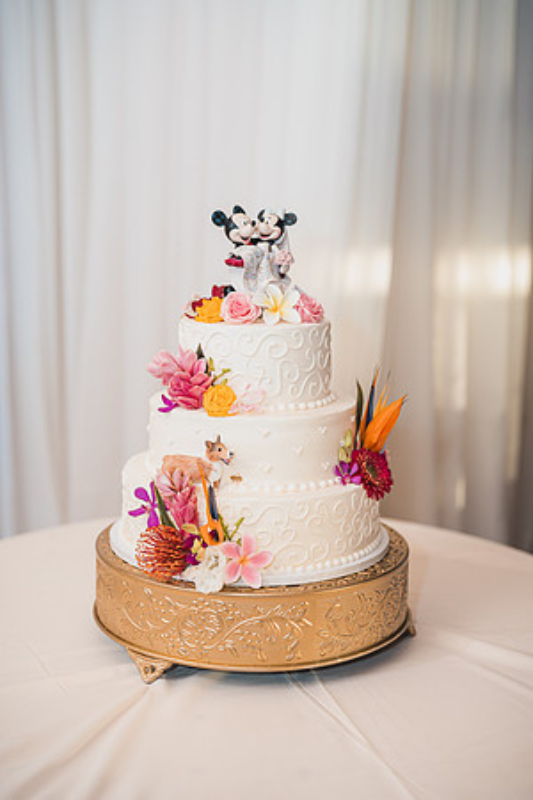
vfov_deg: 39.6
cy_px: 400
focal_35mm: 50
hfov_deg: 27.0
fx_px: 1110
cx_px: 266
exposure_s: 1/250
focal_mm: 50
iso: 200
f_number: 1.8
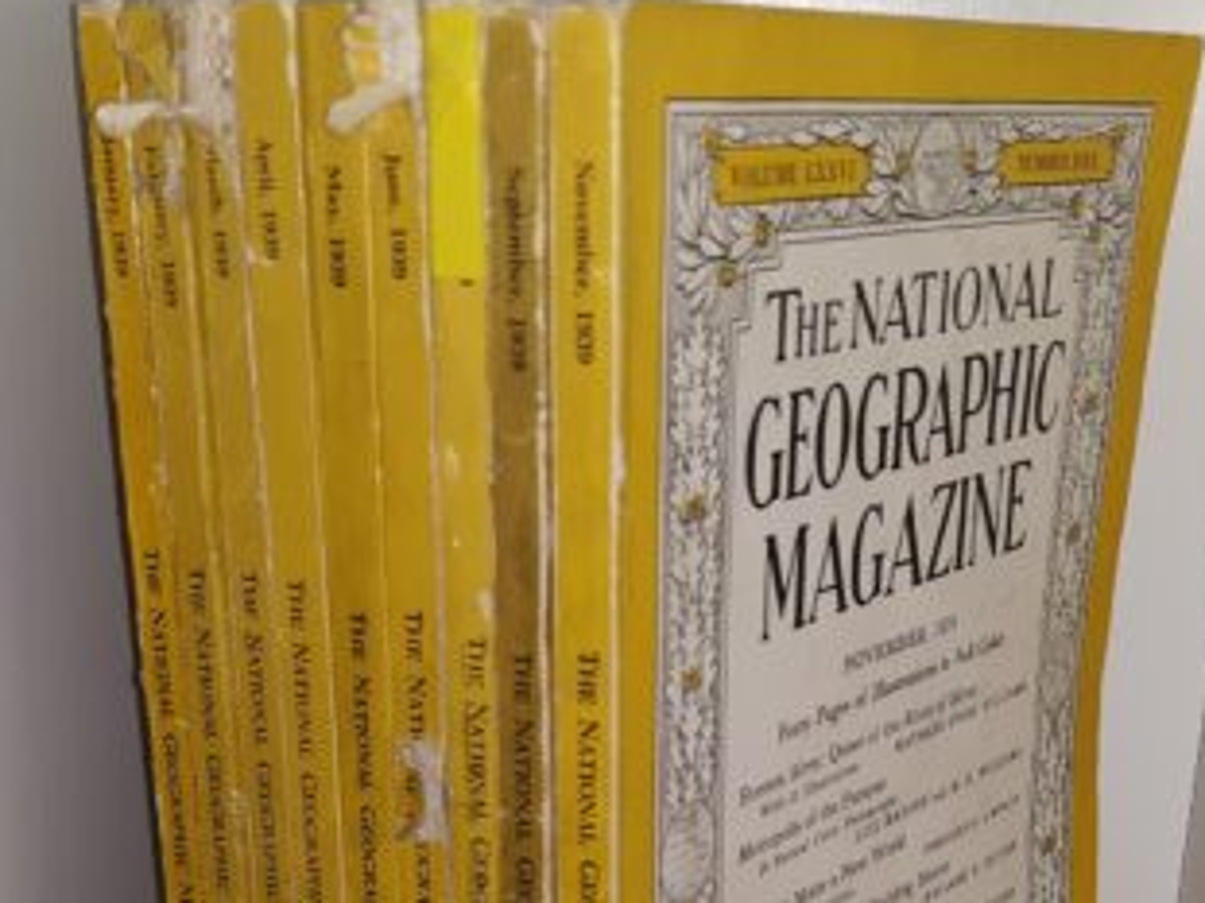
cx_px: 562
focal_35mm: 54
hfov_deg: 35.5
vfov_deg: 26.2
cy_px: 798
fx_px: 1879
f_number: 1.7
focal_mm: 3.7
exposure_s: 1/120
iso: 40
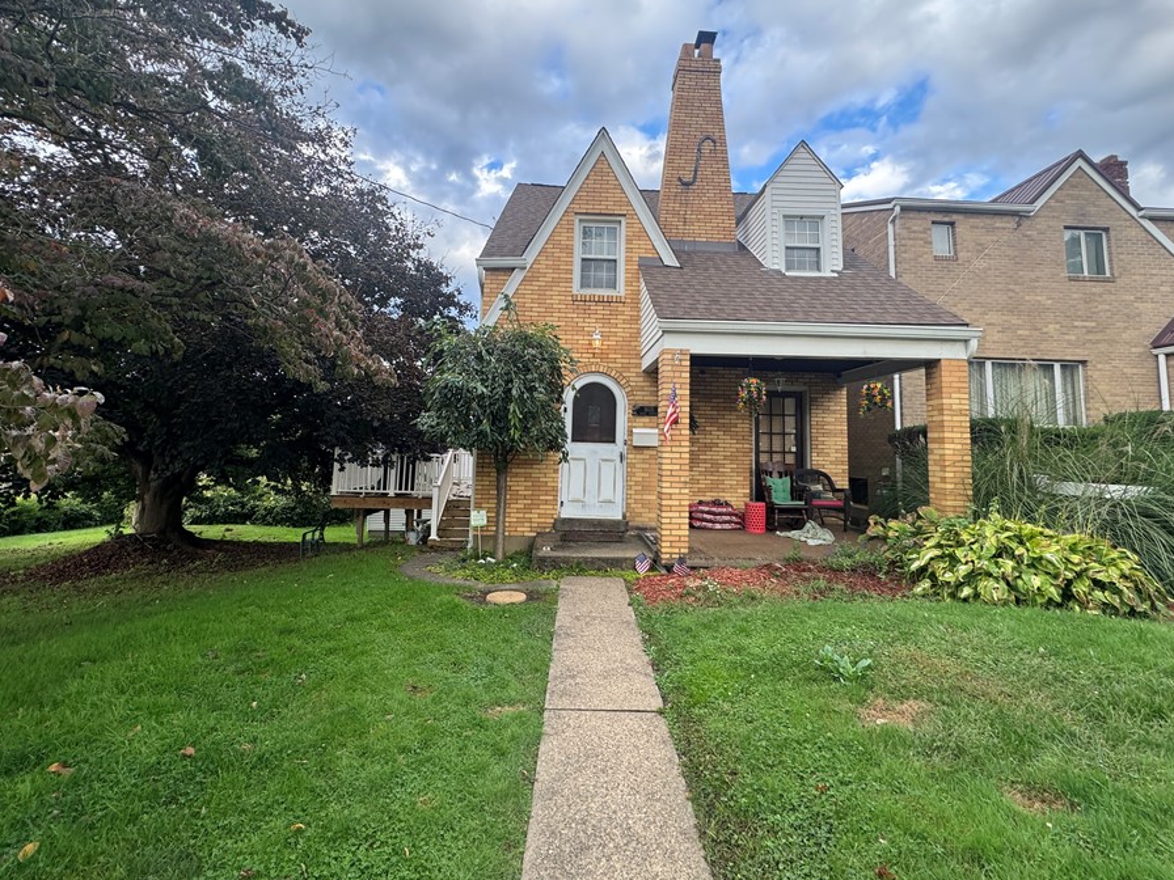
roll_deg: -1.1
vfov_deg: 77.9
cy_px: 393
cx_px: 580
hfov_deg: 94.5
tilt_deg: +4.1
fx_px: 543
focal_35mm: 16
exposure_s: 1/161
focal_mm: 2.22
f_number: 2.2
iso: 40
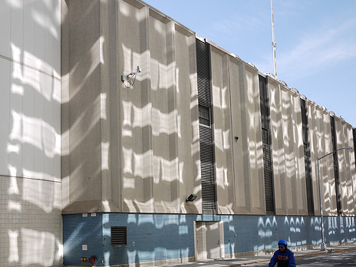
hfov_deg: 38.2
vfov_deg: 29.0
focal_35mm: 50
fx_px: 514
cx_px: 160
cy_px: 165
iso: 100
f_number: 10
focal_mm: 20
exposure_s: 1/125
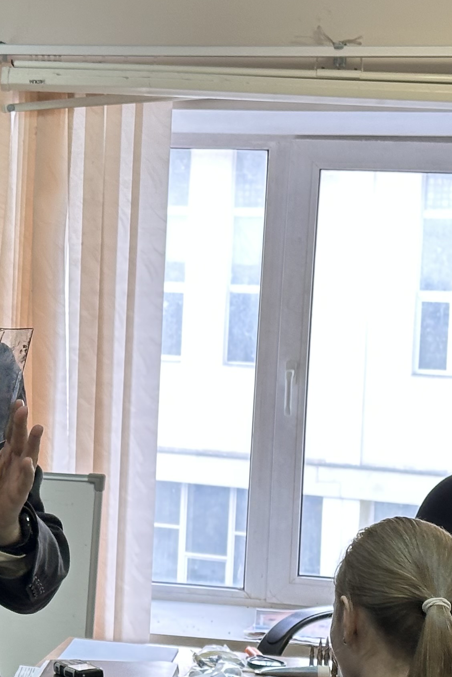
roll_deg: -2.5
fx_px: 2241
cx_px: -128
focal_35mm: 119
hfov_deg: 11.2
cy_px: 389
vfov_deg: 17.2
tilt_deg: -3.1
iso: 100
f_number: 1.78
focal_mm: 6.86
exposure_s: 1/100
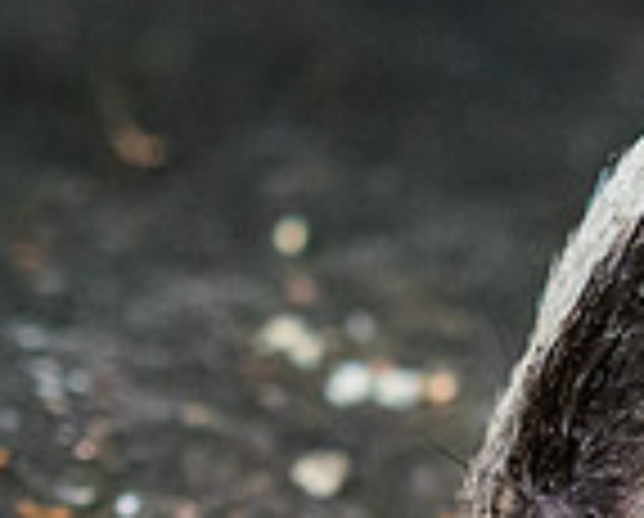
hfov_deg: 5.2
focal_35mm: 367
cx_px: 964
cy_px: 352
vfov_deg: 4.2
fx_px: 7009
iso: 3200
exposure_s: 1/100
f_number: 1.8
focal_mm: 45
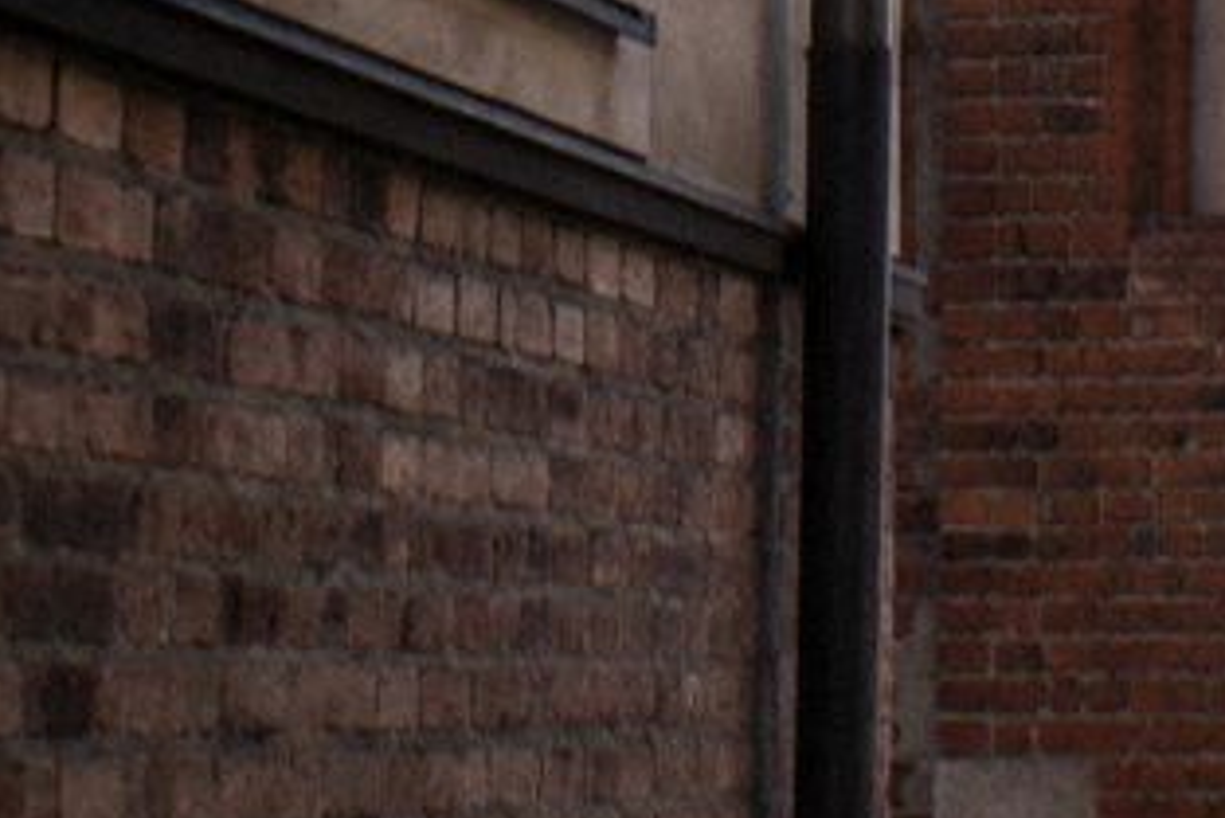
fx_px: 5106
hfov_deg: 12.9
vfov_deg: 9.2
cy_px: 450
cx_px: 1883
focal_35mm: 150
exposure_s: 1/200
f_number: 8
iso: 400
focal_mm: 47
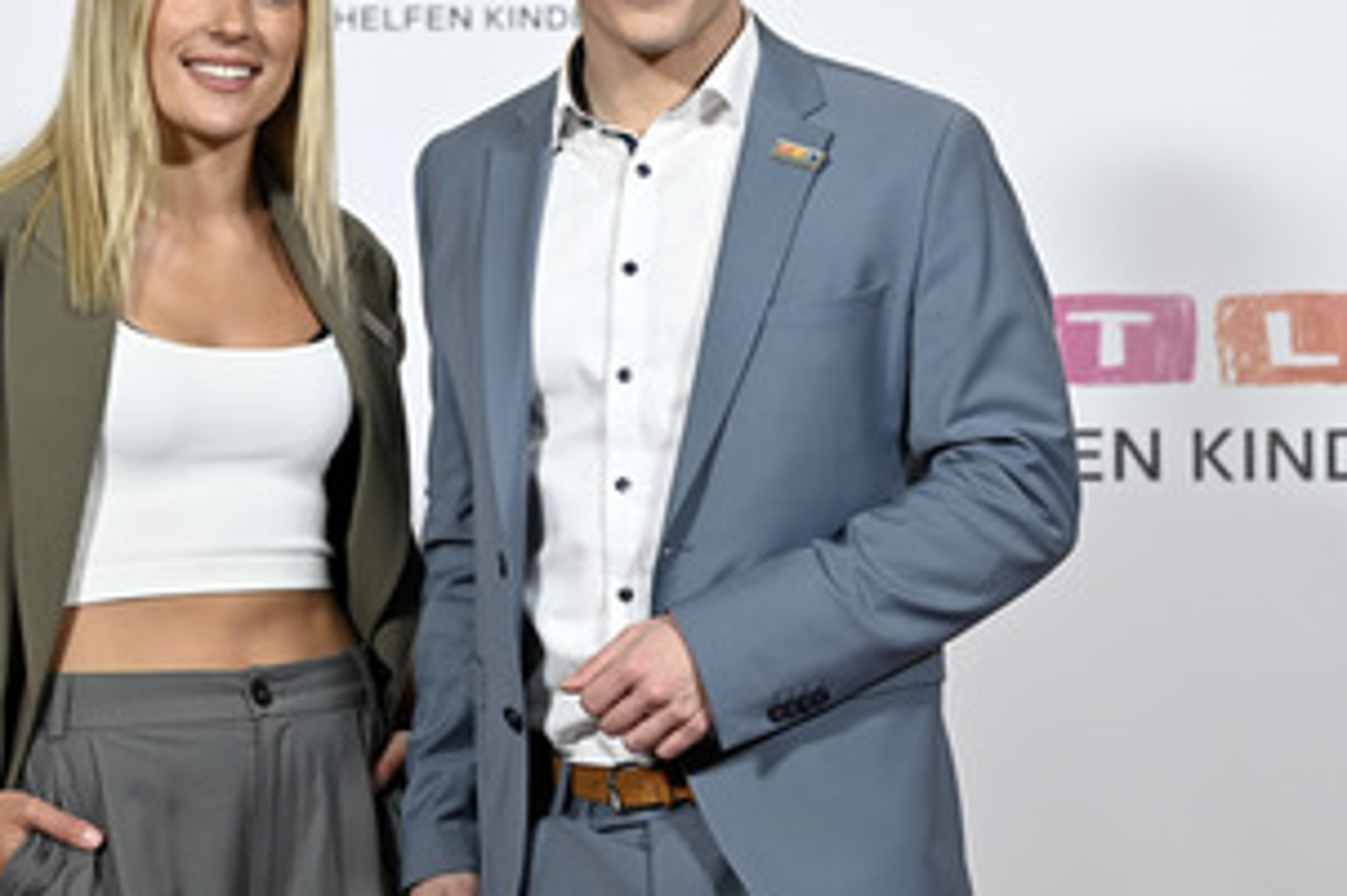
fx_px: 4413
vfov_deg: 11.6
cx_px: 453
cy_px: 343
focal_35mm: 118
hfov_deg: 17.3
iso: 1250
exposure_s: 1/640
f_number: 2.8
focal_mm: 79
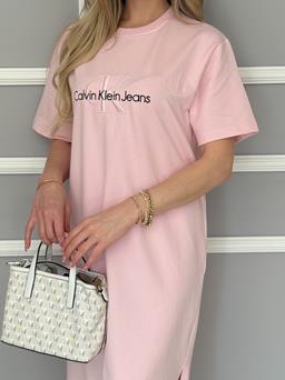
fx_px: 802
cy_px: 156
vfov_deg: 26.6
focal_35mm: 73
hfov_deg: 20.1
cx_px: 145
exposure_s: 1/226
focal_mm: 6.76
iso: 125
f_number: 1.78
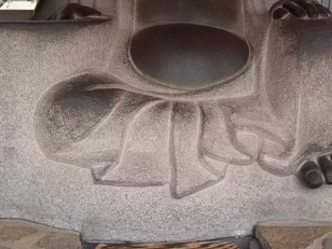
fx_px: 566
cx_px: 158
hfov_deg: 32.7
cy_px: 88
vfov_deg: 24.7
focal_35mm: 59
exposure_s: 1/413
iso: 50
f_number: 1.6
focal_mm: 5.96
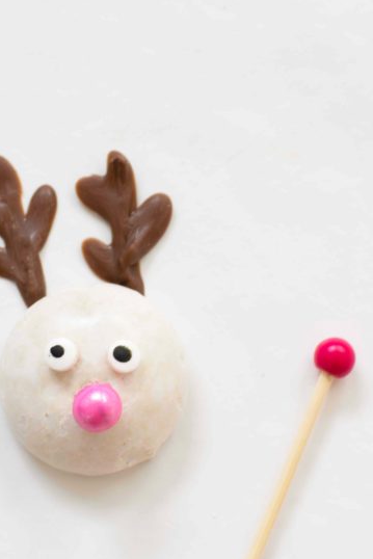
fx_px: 1552
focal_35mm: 100
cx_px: 121
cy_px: 346
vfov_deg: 20.4
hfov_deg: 13.7
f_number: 4
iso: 200
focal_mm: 35
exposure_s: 1/25
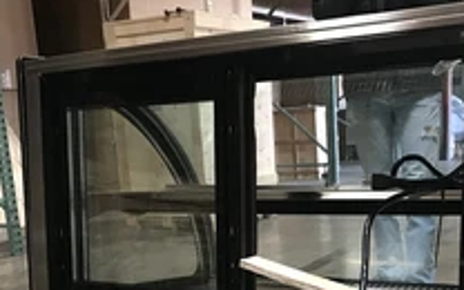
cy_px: 301
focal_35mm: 57
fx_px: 721
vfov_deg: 21.8
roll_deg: +3.6
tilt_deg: -12.8
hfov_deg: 35.4
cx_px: 297
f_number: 1.8
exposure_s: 1/13
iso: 100
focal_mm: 3.99
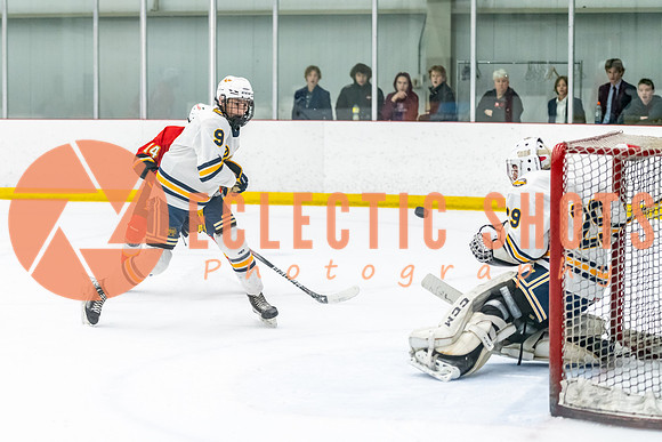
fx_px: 1991
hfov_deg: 18.8
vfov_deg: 12.7
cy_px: 242
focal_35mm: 108
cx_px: 253
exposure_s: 1/800
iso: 3200
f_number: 2.8
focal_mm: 86
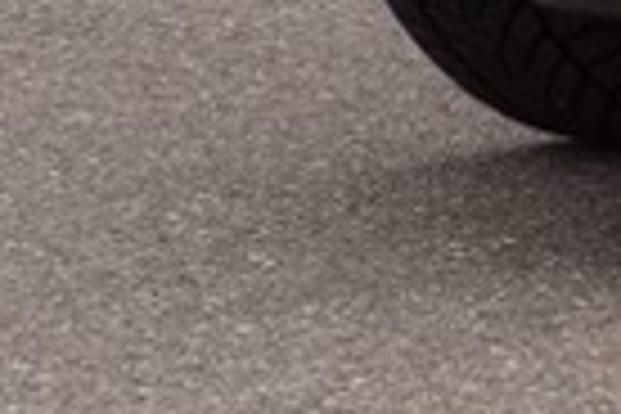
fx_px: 7779
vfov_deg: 3.0
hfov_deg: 4.4
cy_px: -706
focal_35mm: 451
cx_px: 1768
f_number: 11
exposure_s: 1/125
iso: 110
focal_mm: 52
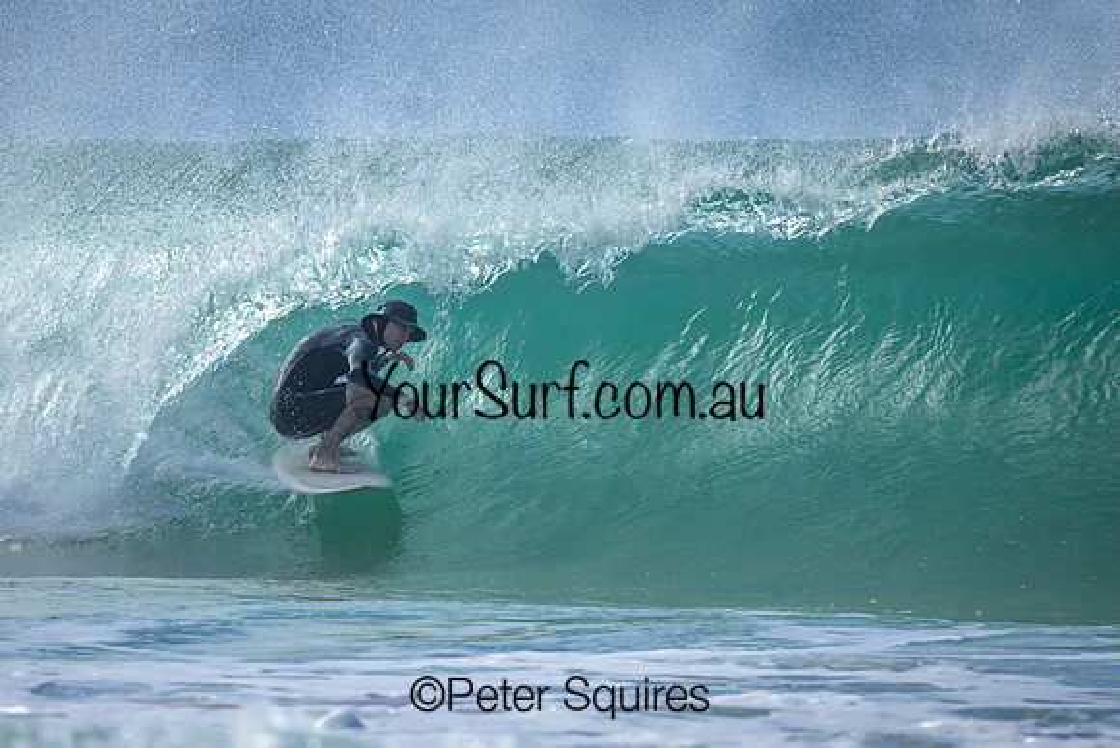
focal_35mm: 960
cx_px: 534
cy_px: 336
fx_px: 29869
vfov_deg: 1.4
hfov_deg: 2.1
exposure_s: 1/2000
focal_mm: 800
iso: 250
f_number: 6.3
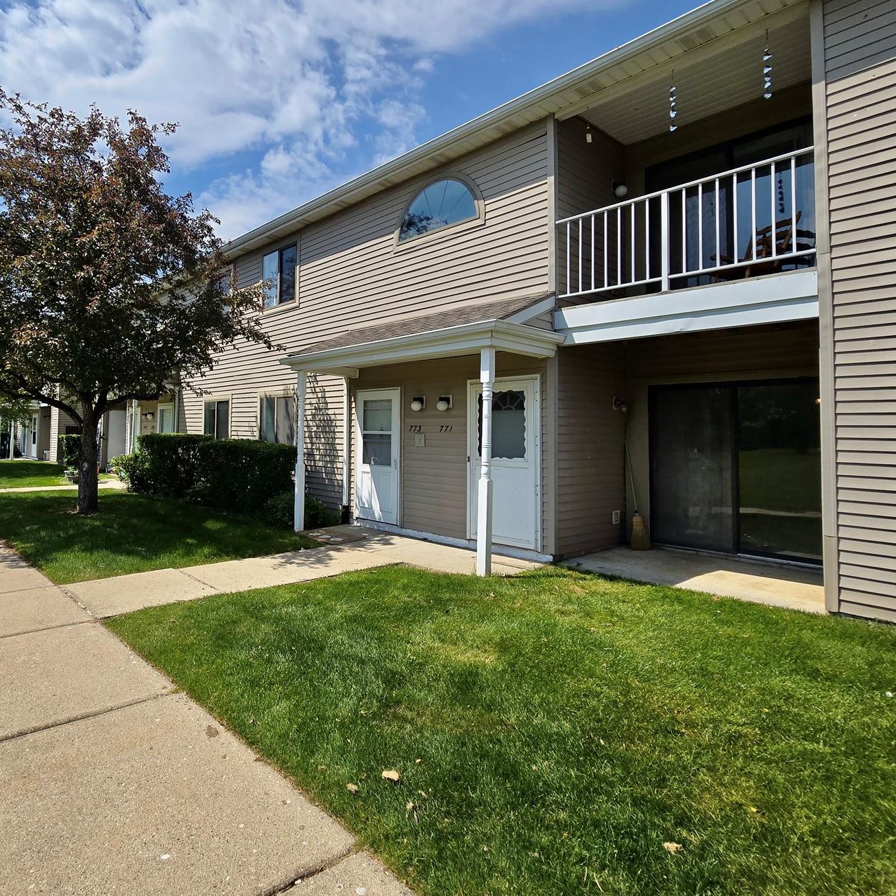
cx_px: 287
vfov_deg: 80.5
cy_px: 402
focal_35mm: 18
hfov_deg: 77.7
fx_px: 527
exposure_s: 1/3354
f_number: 2.2
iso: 50
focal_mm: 2.2
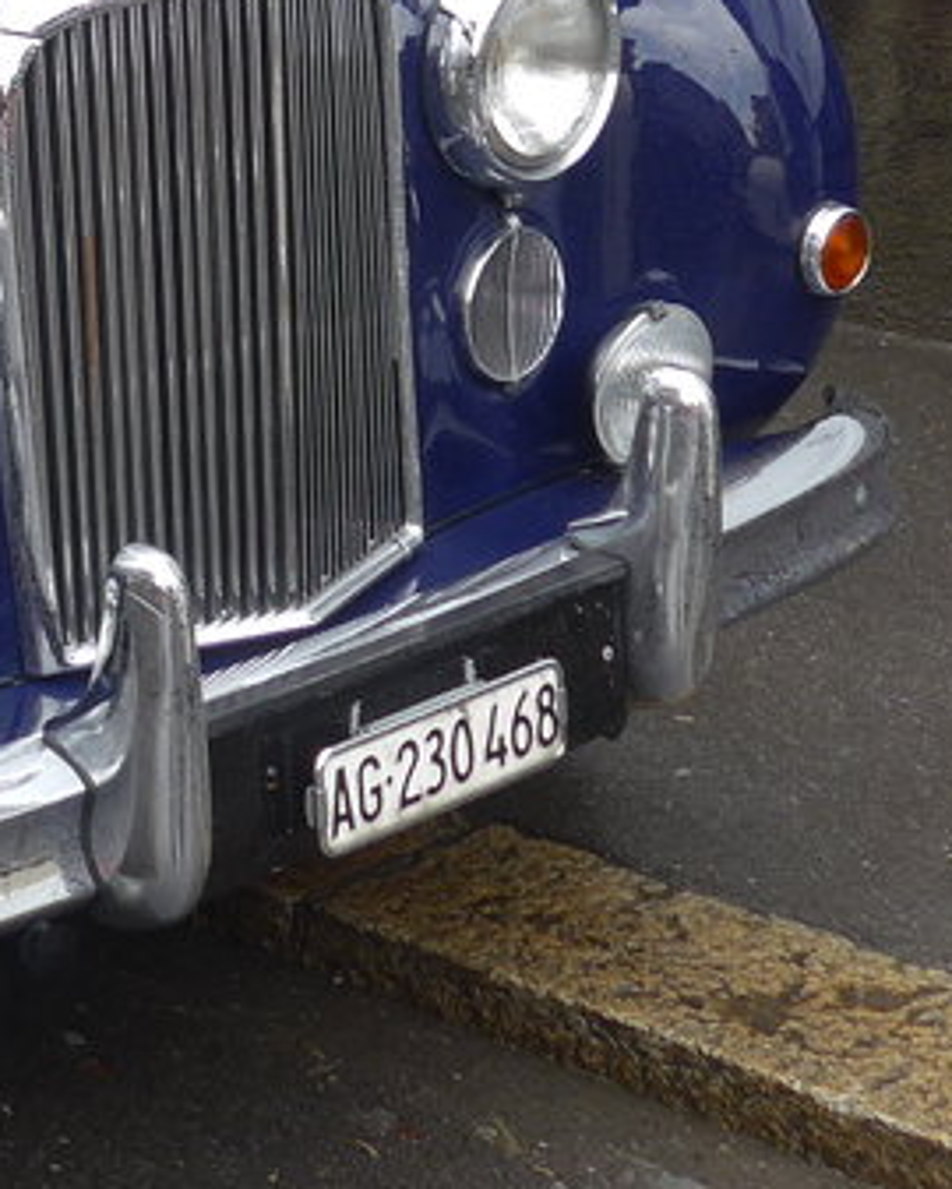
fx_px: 4152
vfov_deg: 16.0
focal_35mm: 118
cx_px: -550
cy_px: 46
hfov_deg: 12.3
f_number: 2.8
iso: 80
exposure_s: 1/250
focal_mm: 7
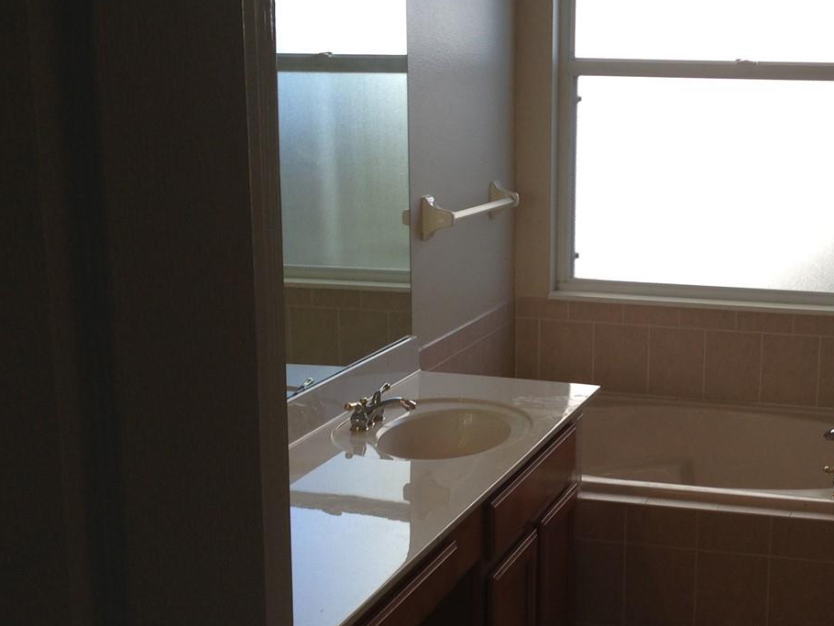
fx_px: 1398
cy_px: 378
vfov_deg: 25.2
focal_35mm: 58
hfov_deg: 32.5
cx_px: 634
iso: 50
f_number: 2.4
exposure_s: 1/165
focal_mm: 4.13
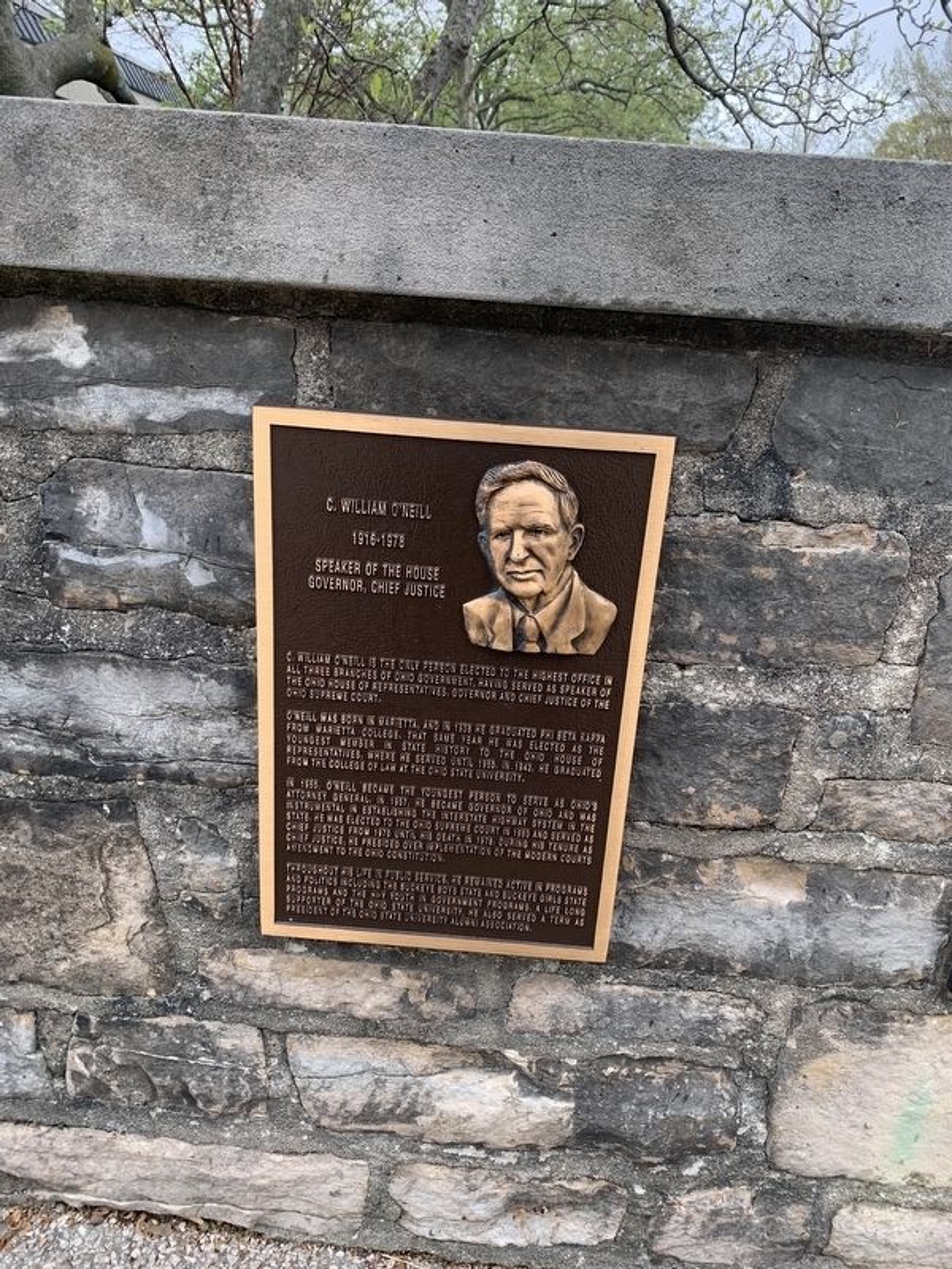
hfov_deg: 53.1
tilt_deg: -20.5
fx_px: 953
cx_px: 476
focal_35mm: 26
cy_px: 634
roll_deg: -3.0
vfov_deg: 67.3
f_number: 1.8
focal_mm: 4.25
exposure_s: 1/131
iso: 25
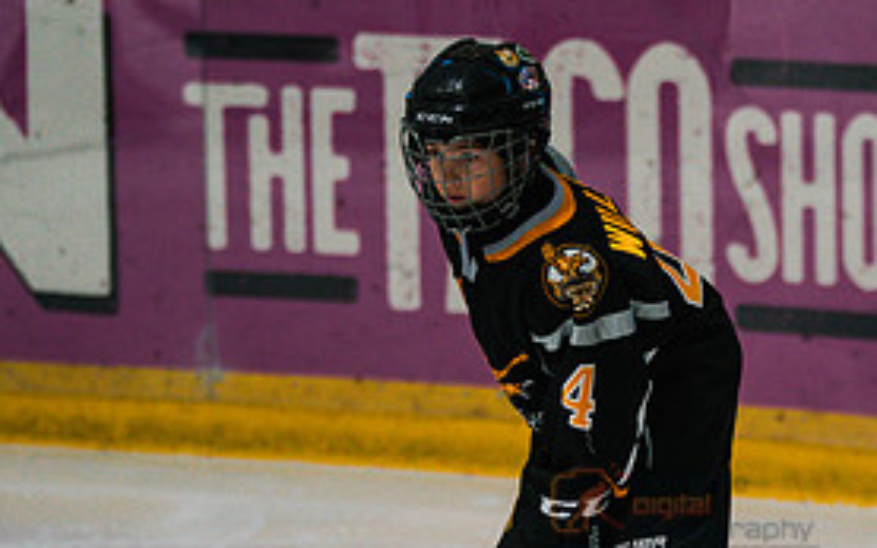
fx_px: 8985
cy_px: 512
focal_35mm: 376
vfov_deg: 3.5
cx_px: 687
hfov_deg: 5.6
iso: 3200
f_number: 3.2
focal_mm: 176
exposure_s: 1/1600
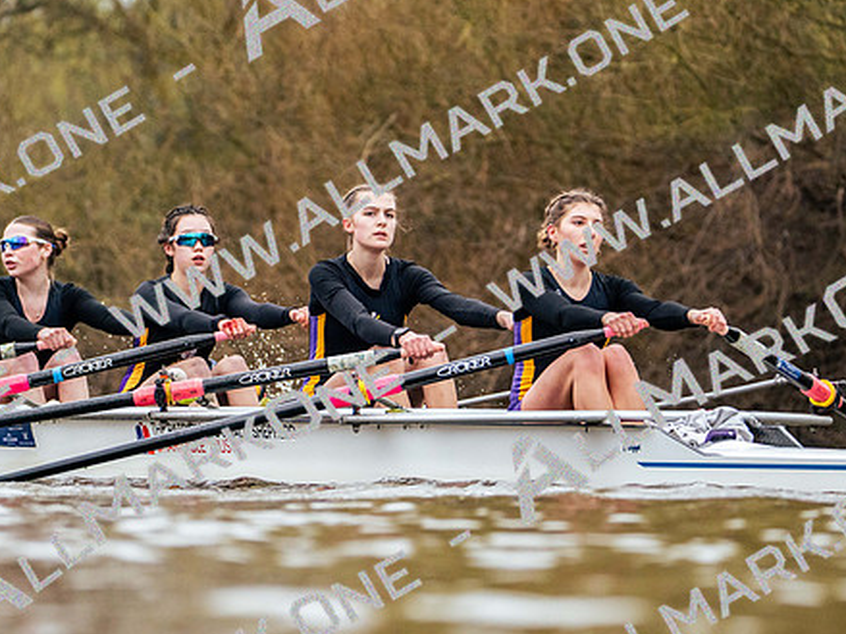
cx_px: 347
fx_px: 9504
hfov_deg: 5.1
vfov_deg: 3.8
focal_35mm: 389
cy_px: 344
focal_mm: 306
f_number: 6.3
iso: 4000
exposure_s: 1/2000
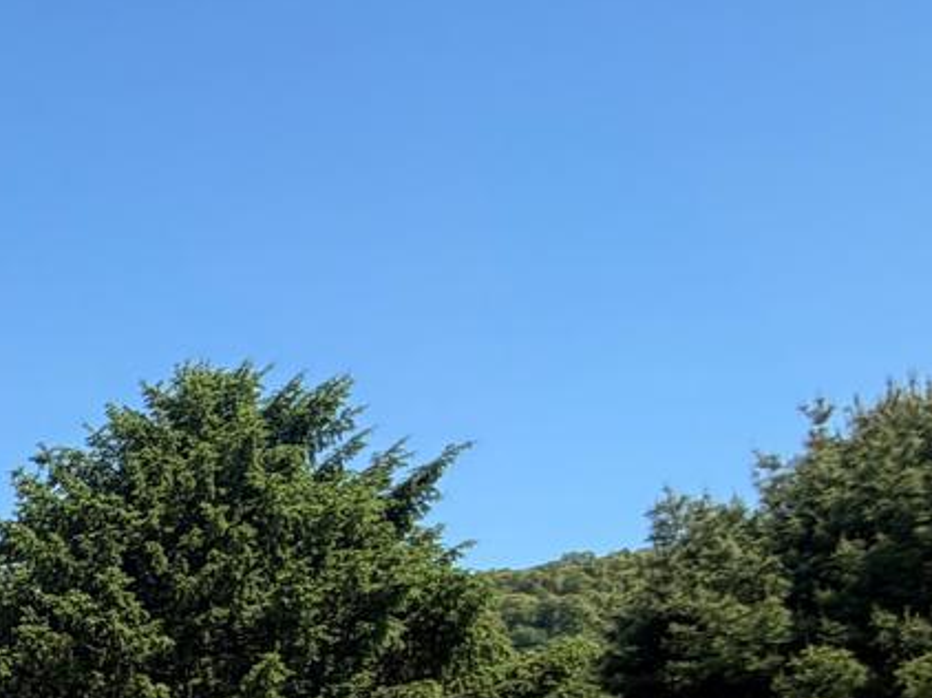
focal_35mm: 68
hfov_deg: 18.2
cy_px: 910
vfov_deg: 19.8
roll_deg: +1.4
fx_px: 1830
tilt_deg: +3.3
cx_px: -972
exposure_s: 1/770
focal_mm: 2.22
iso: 32
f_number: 2.2
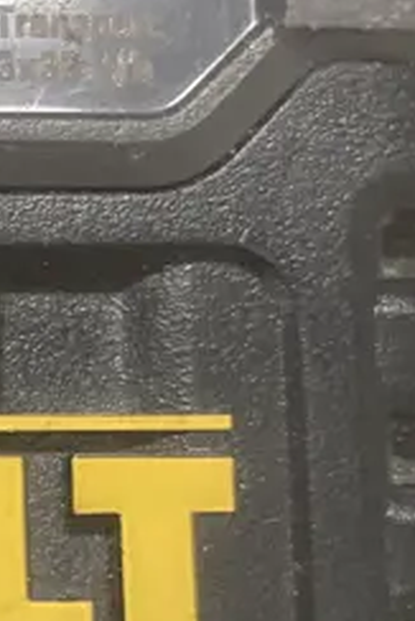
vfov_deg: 16.5
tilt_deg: -62.4
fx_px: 2106
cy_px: 588
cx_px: -448
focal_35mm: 122
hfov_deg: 10.3
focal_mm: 3.99
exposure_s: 1/50
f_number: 1.8
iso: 125
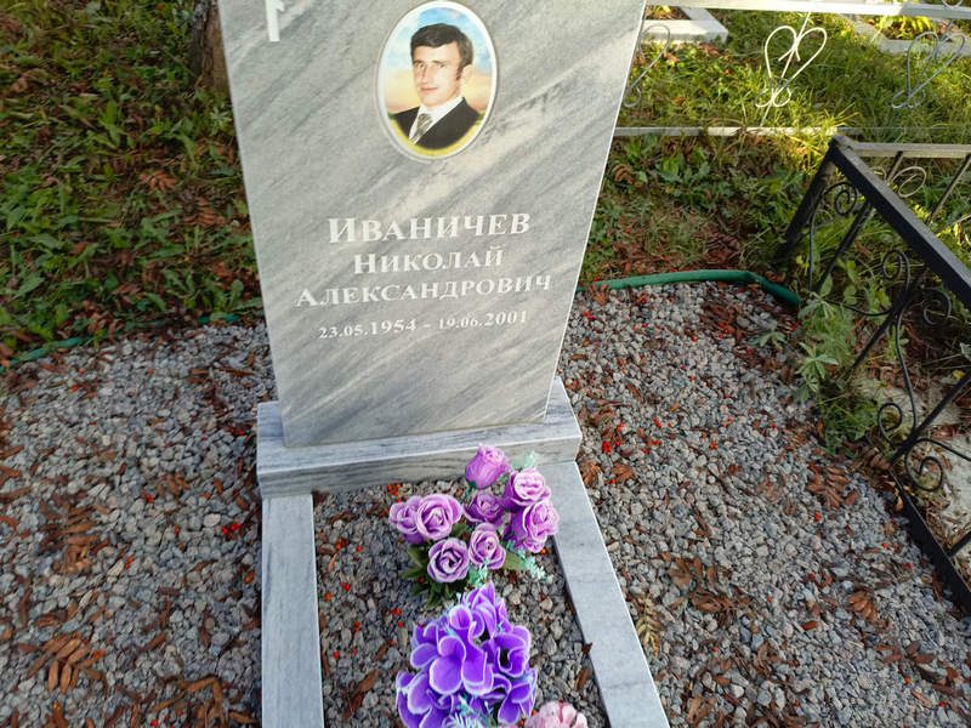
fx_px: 701
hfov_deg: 69.4
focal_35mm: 25
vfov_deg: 54.9
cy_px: 364
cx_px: 486
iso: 112
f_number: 1.69
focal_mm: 4.76
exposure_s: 1/106
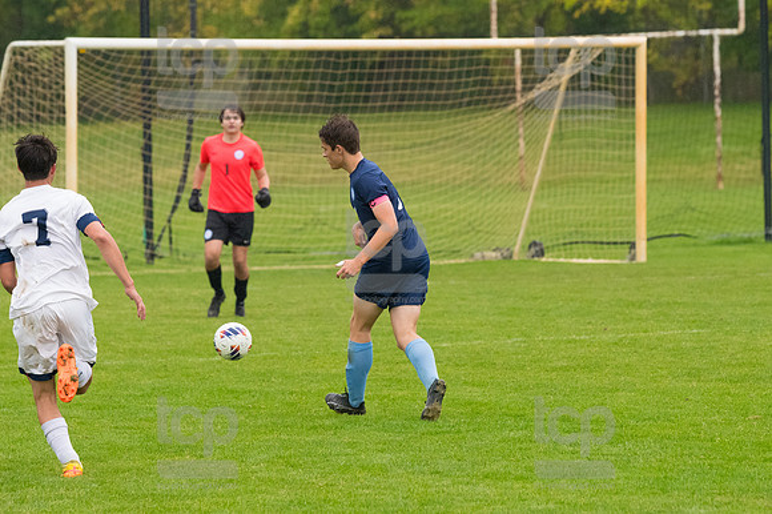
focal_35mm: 262
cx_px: 386
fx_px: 5615
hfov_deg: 7.9
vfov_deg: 5.2
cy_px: 257
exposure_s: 1/2000
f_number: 4.5
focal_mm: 175
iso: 2500
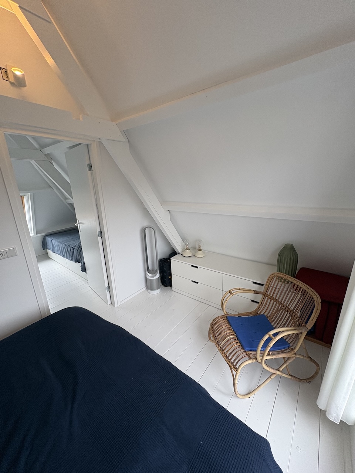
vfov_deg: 102.1
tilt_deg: -16.0
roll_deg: +1.3
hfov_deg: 85.7
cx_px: 178
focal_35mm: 14
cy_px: 236
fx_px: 191
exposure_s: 1/99
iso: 160
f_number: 2.2
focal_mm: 2.22
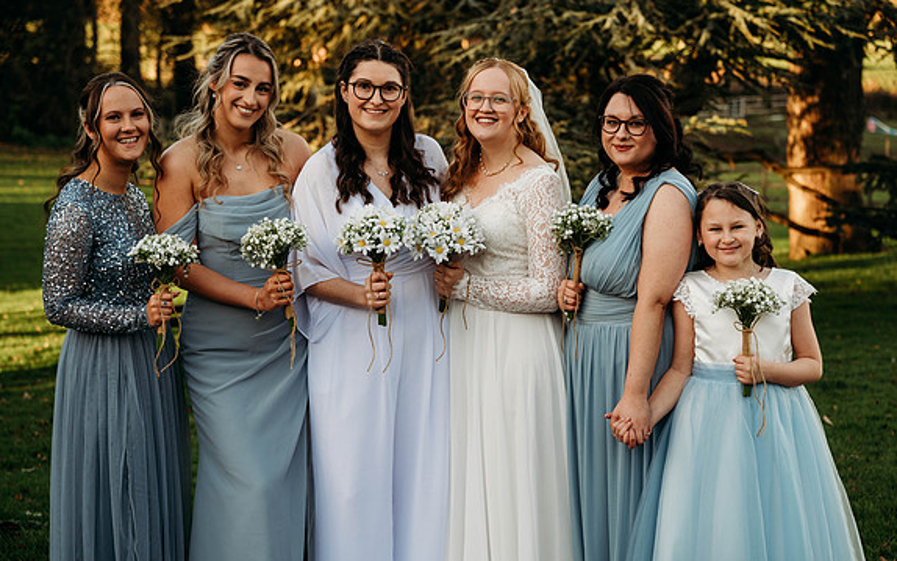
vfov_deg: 18.1
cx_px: 452
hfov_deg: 28.6
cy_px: 283
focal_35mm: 72
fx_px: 1760
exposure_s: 1/250
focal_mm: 70
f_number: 4
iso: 100
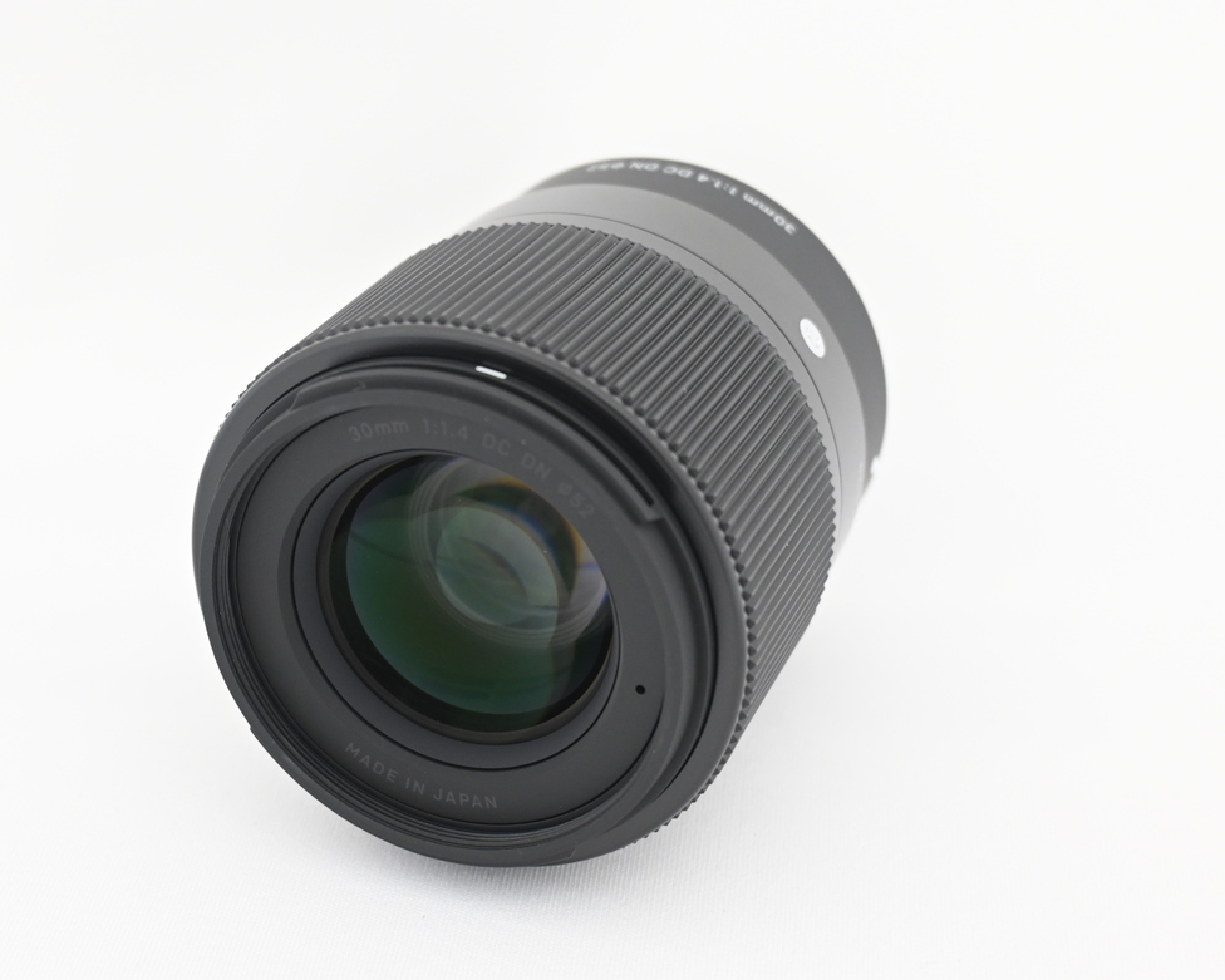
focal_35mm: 61
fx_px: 2196
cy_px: 491
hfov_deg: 31.1
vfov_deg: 25.2
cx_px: 535
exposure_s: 1/25
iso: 1000
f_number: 5.3
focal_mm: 35
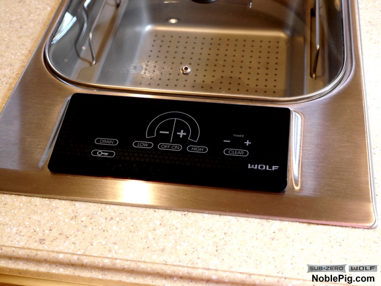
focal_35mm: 50
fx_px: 550
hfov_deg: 38.2
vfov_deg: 29.1
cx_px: 190
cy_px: 143
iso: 400
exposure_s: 1/30
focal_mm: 25
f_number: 4.5
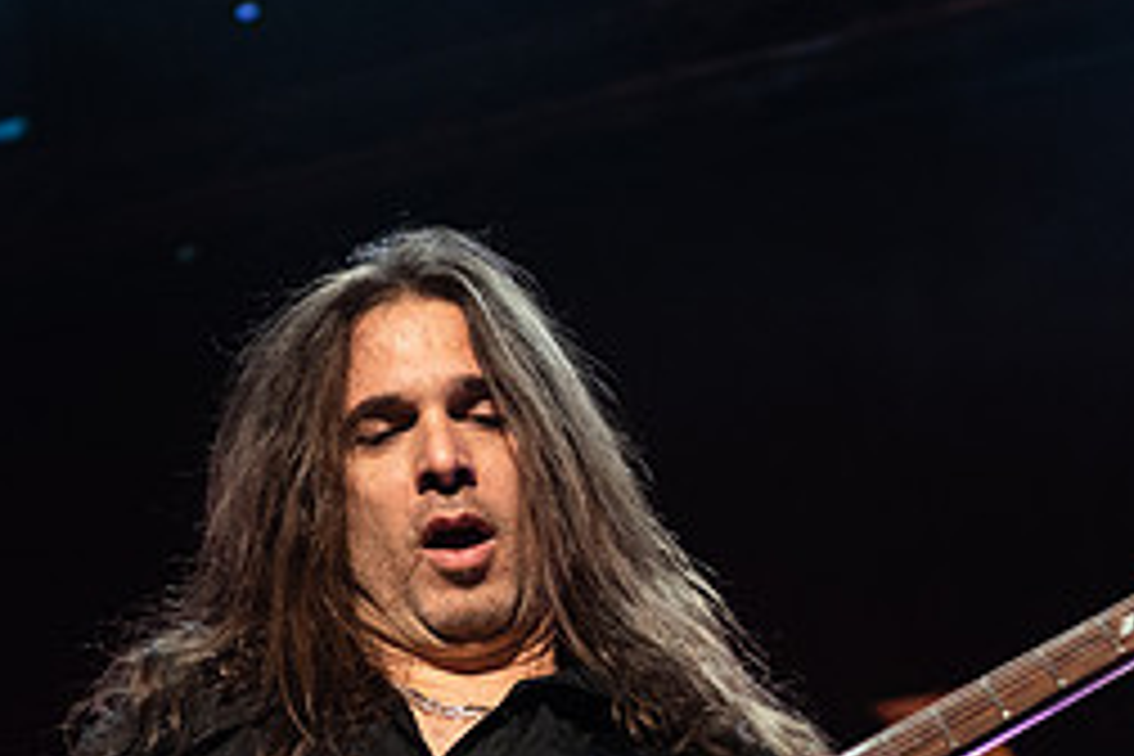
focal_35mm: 123
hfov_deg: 16.7
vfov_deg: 11.0
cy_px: 801
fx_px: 3874
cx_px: 560
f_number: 3.2
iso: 2000
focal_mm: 48
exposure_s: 1/320
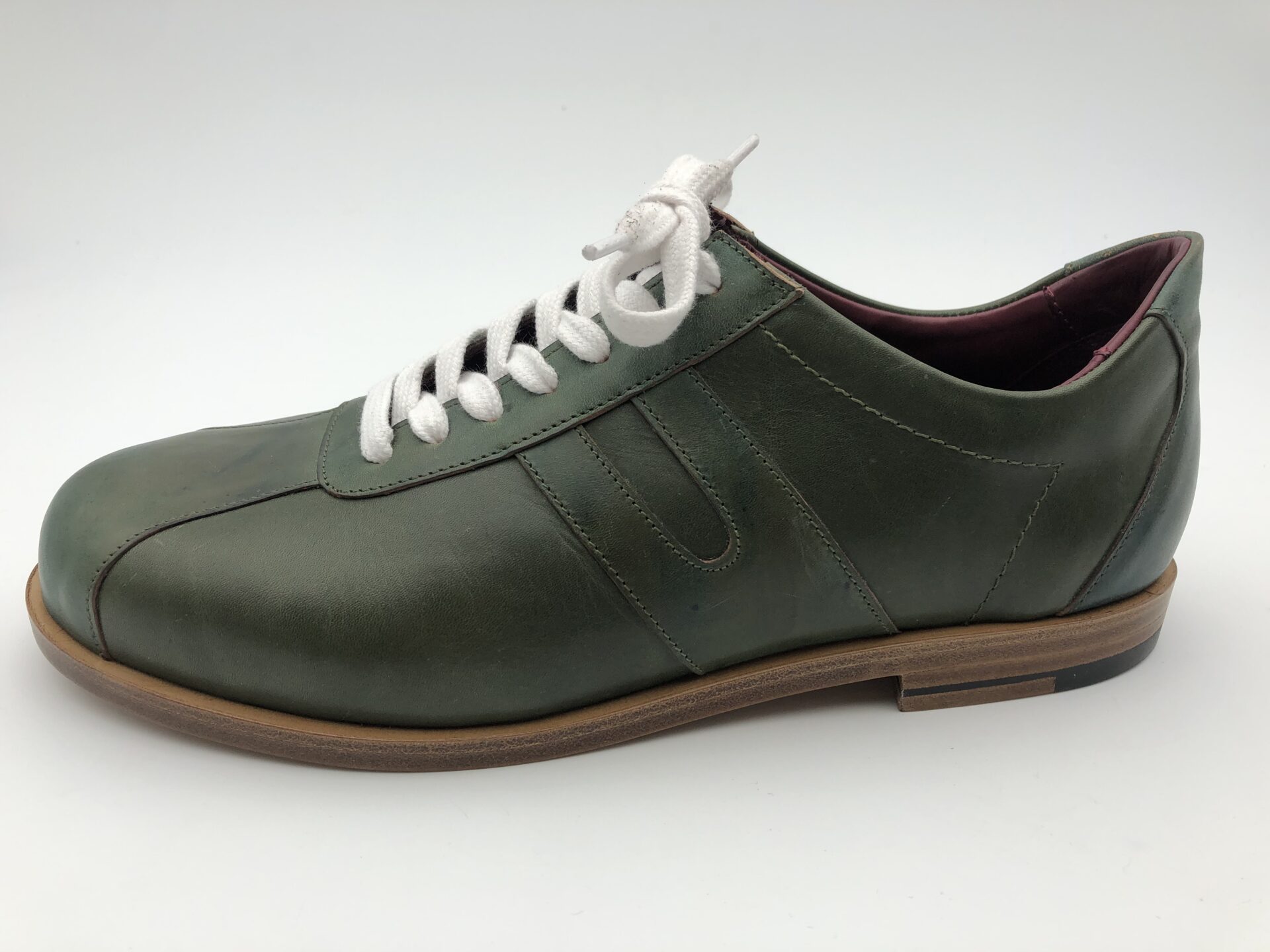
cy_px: 476
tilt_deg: -25.9
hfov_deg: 63.4
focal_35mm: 28
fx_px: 1027
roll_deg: -0.9
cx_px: 635
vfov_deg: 49.7
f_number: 1.8
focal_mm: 3.99
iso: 20
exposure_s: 1/623
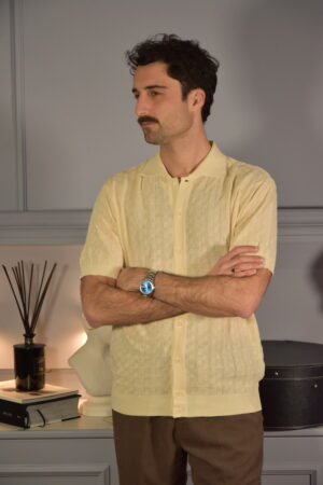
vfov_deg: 19.5
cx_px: 162
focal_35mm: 105
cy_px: 242
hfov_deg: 13.0
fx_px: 1413
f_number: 5.3
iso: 1100
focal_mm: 70
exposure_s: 1/125
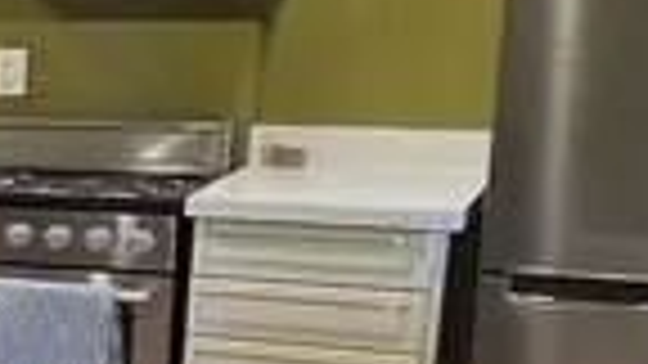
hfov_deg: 11.8
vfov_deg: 12.0
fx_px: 1735
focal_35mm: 101
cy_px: 216
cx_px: -1246
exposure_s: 1/120
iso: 320
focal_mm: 2.2
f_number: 2.2
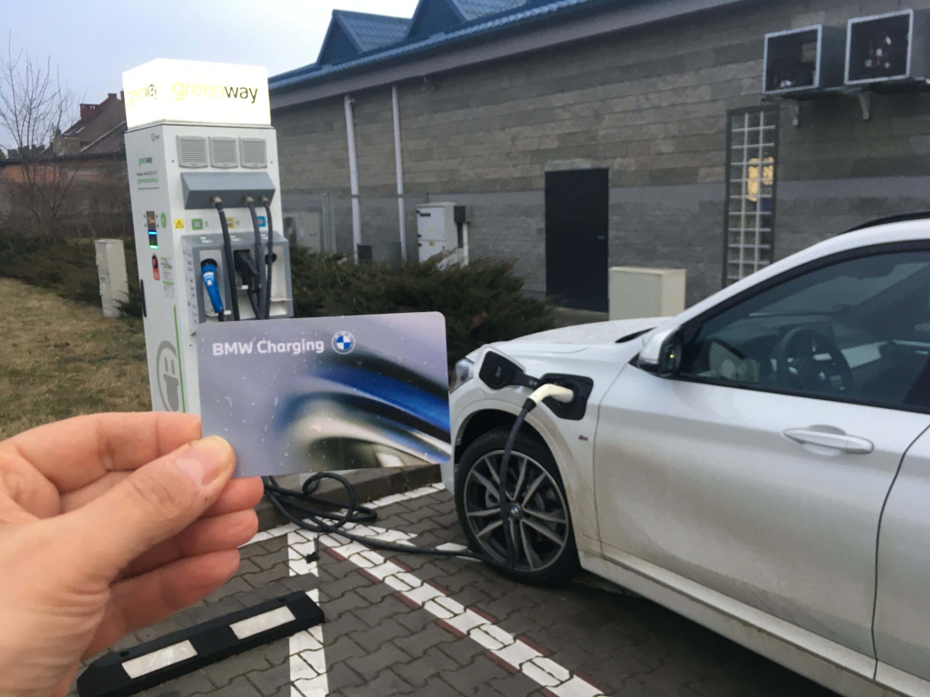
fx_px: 779
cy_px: 348
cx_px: 465
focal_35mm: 29
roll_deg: +2.2
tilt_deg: -11.6
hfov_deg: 61.7
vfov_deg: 48.2
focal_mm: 4.15
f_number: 2.2
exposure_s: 1/33
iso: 80
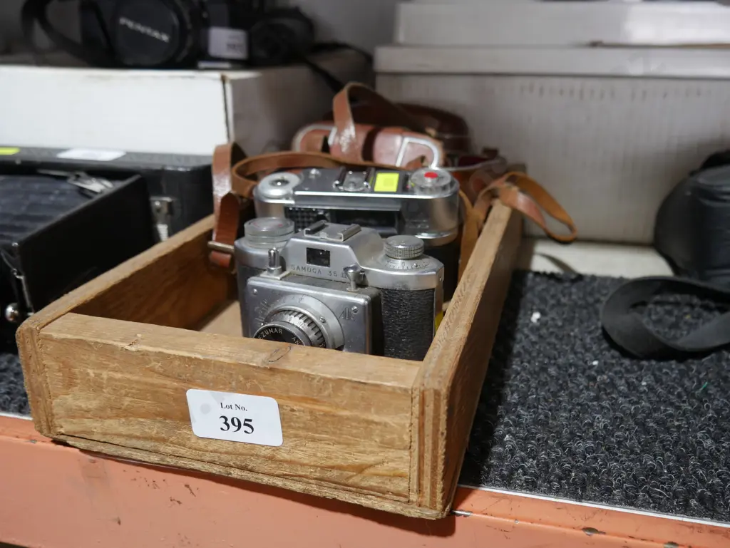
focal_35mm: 32
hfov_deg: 56.8
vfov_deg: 44.2
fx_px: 675
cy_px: 274
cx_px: 365
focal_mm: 16
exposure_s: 1/60
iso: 400
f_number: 3.6
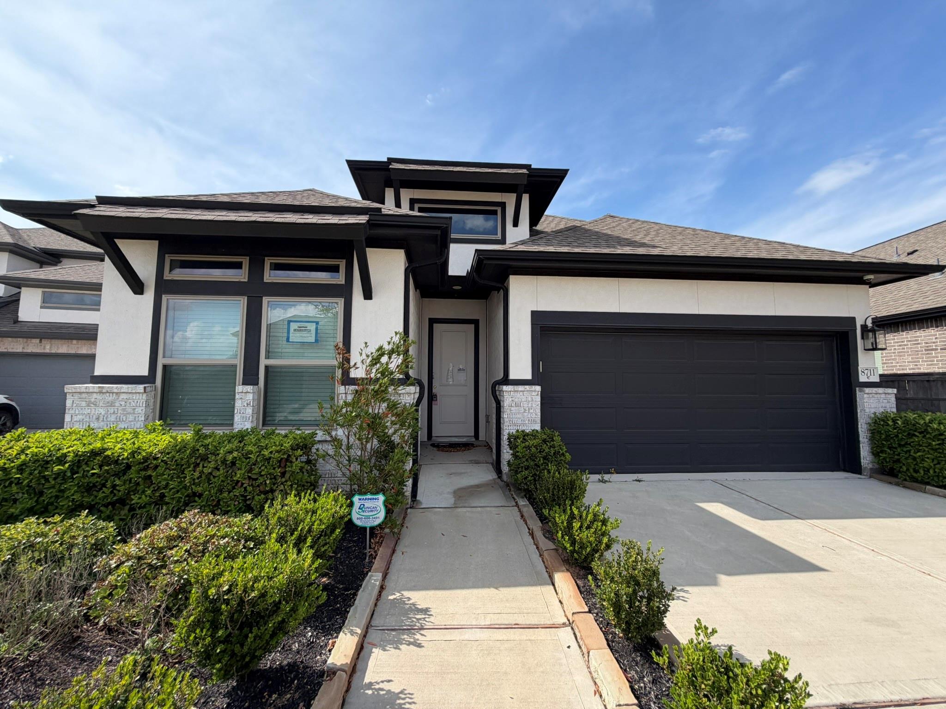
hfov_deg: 102.1
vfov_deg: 85.7
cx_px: 473
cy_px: 354
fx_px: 383
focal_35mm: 14
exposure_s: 1/770
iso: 25
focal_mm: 2.22
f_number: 2.2
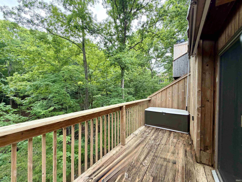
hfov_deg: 102.1
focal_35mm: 14
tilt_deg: +0.3
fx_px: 98
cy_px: 91
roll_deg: -1.7
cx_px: 121
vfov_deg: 85.7
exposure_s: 1/121
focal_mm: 2.22
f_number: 2.2
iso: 125
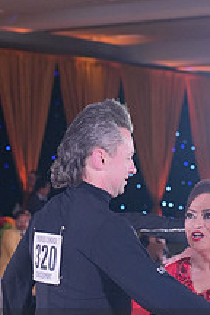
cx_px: 91
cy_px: 357
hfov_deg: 7.8
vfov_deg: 11.4
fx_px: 1549
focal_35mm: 177
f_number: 4
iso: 2000
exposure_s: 1/400
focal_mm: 66
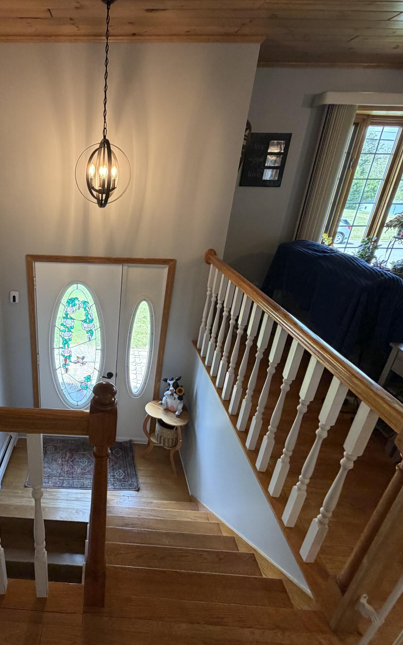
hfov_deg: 56.1
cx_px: 90
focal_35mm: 20
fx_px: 352
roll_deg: -1.7
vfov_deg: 85.1
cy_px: 323
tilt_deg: -23.3
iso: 250
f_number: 2.2
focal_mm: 2.22
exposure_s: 1/120
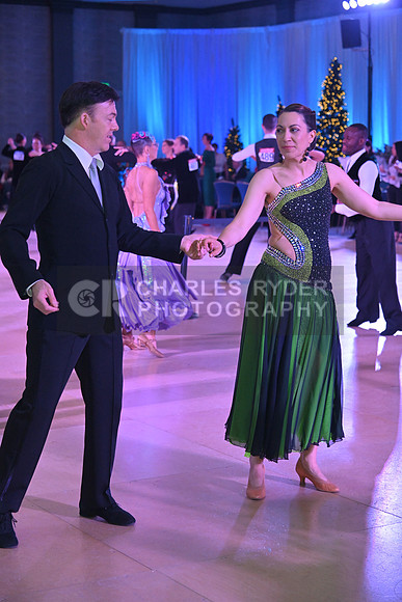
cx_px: 201
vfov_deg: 26.0
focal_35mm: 78
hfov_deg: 17.5
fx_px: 1306
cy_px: 301
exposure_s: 1/320
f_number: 5
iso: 3200
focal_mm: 78
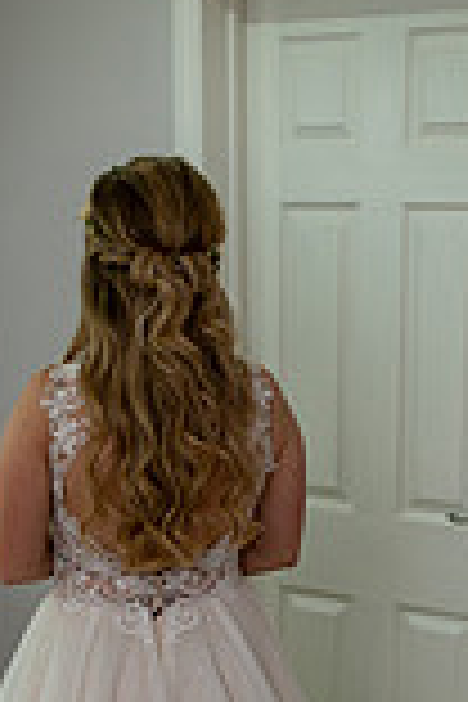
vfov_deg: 19.1
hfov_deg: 13.5
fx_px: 1969
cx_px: 146
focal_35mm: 101
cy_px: 837
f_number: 2.5
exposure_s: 1/100
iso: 160
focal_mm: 35
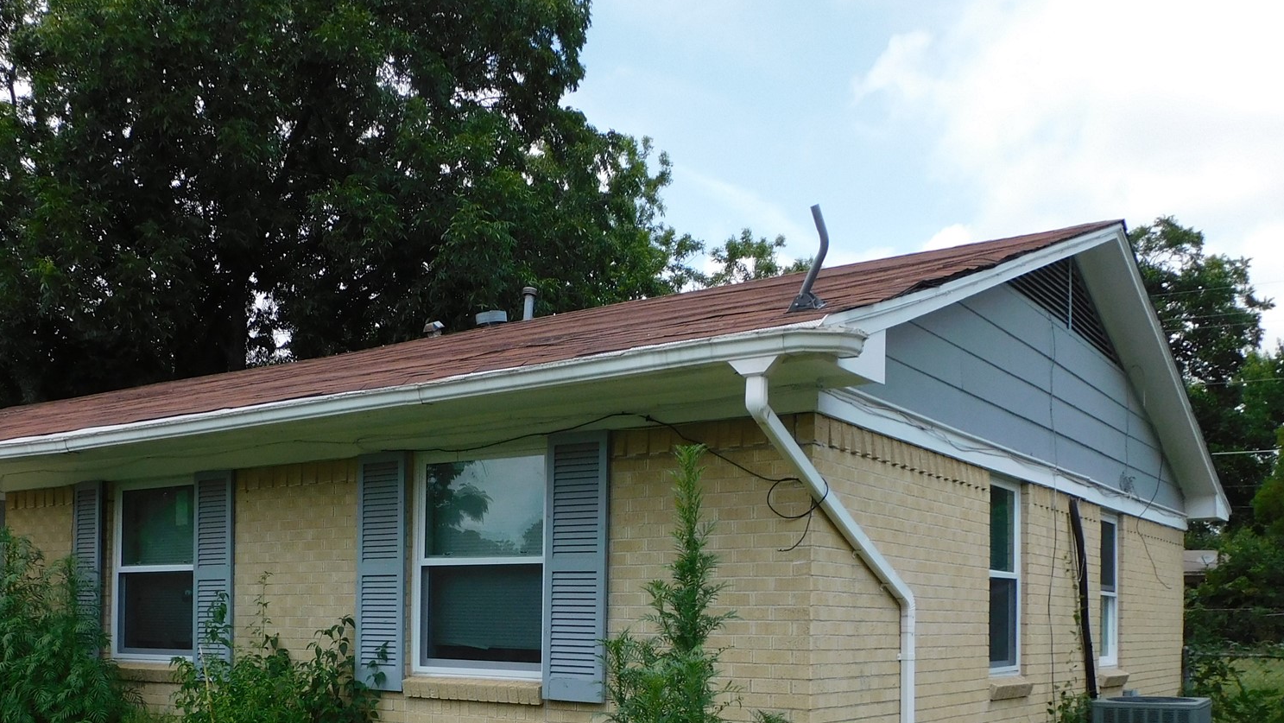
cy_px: 605
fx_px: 1226
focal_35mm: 36
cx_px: 523
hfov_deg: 54.9
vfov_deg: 31.8
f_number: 3.3
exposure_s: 1/1000
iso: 125
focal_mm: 4.3
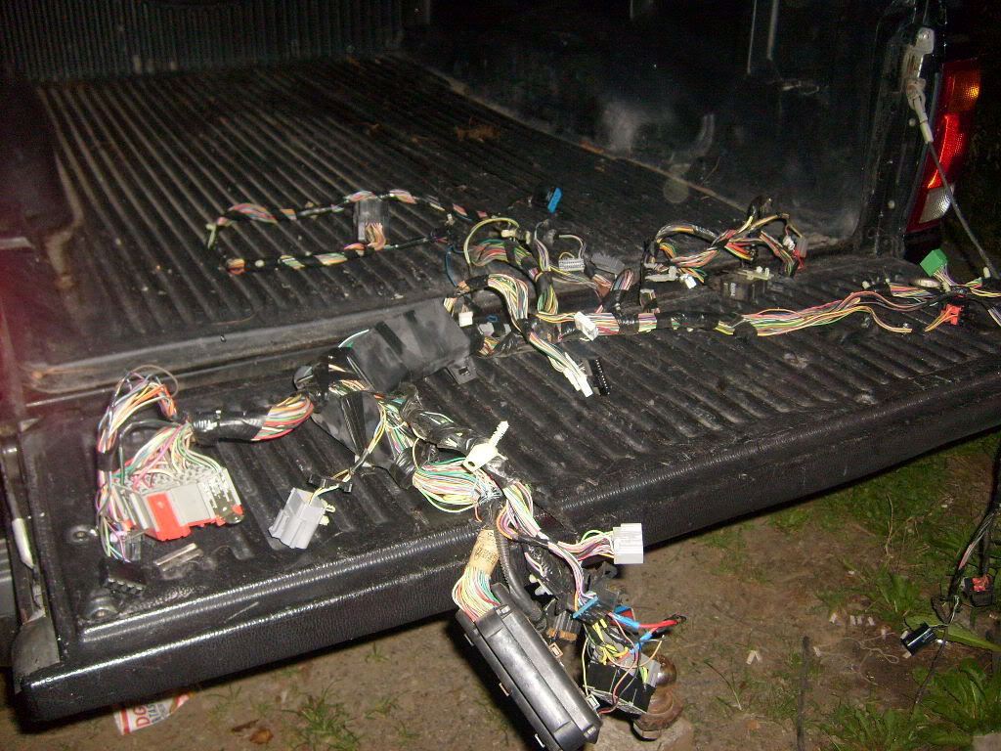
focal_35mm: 35
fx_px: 1012
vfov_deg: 40.7
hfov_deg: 52.6
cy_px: 376
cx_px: 500
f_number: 2.8
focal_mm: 5.8
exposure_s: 1/45
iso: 100
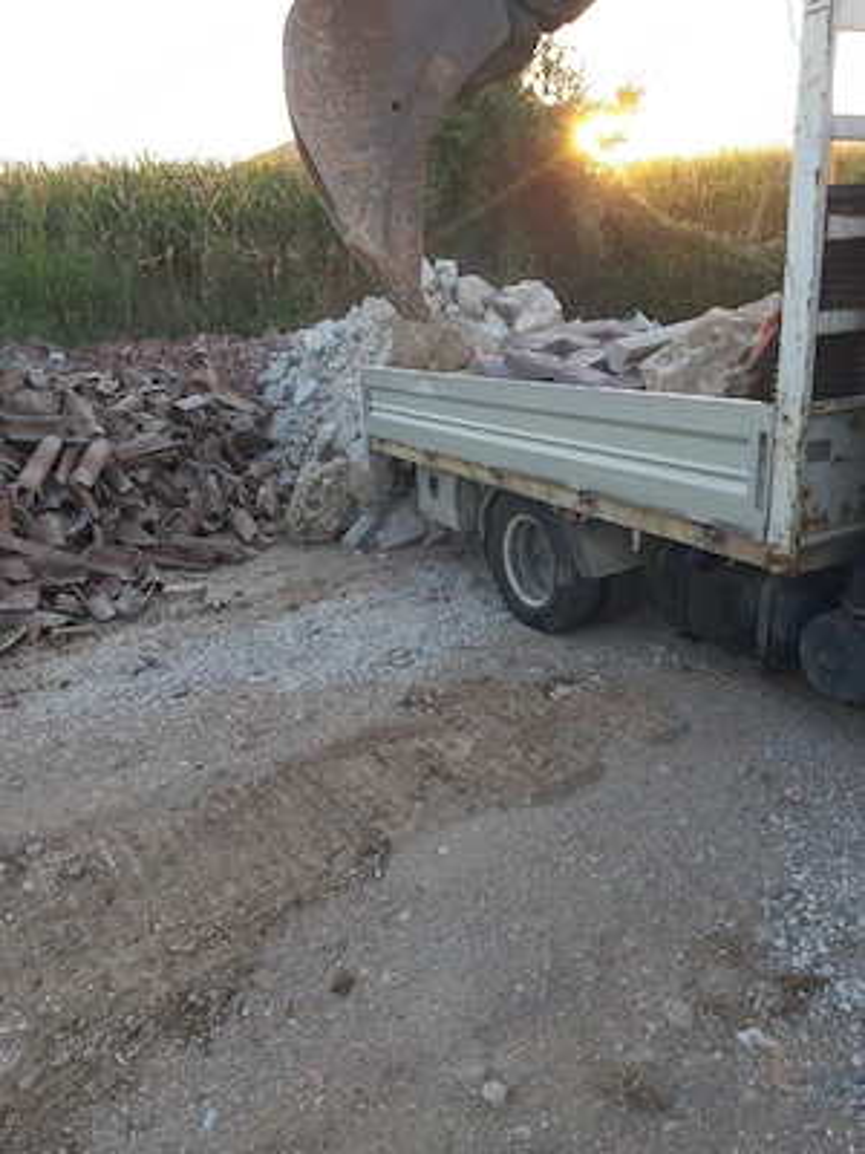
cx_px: 432
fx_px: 900
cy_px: 577
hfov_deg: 51.4
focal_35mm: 27
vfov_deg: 65.3
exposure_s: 1/119
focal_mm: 3.93
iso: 40
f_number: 1.7
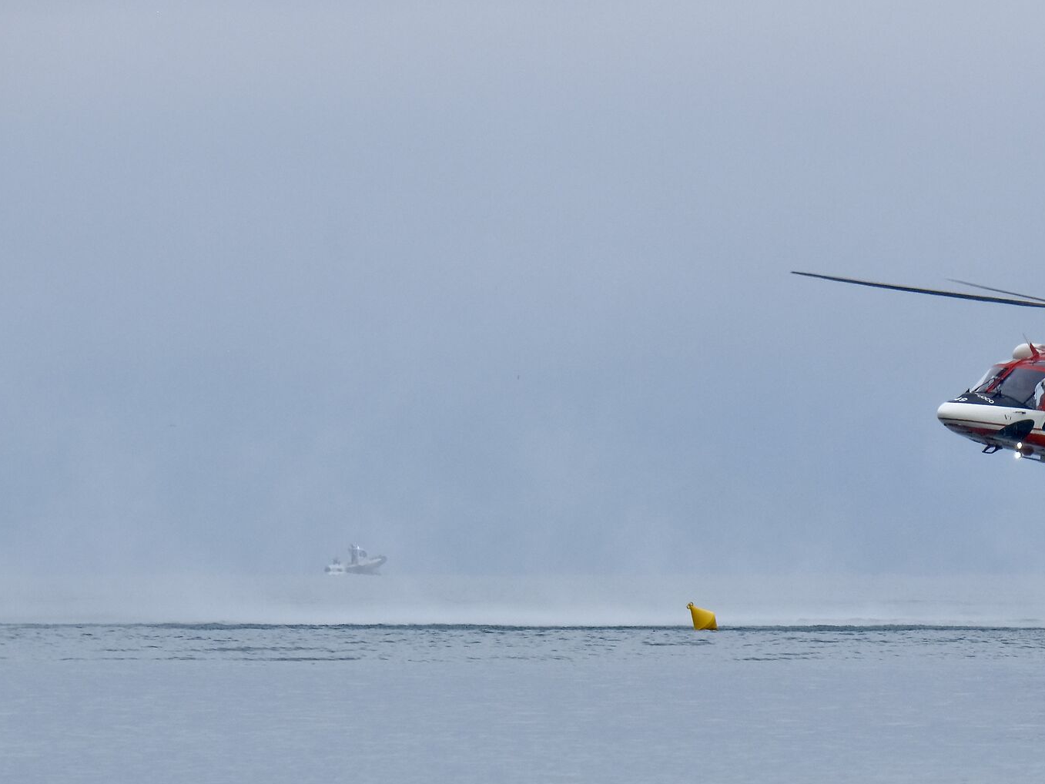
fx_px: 15397
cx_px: 858
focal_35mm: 510
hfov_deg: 3.9
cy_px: 455
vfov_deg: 2.9
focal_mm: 200
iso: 400
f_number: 9
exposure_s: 1/640
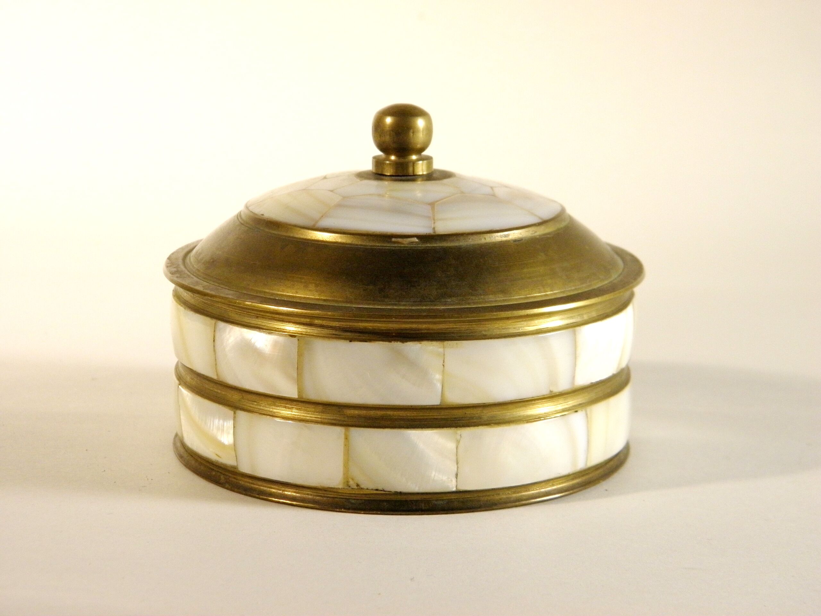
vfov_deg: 18.4
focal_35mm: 80
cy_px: 308
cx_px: 410
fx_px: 1897
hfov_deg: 24.4
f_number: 4.4
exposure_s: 1/50
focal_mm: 14.3
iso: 200
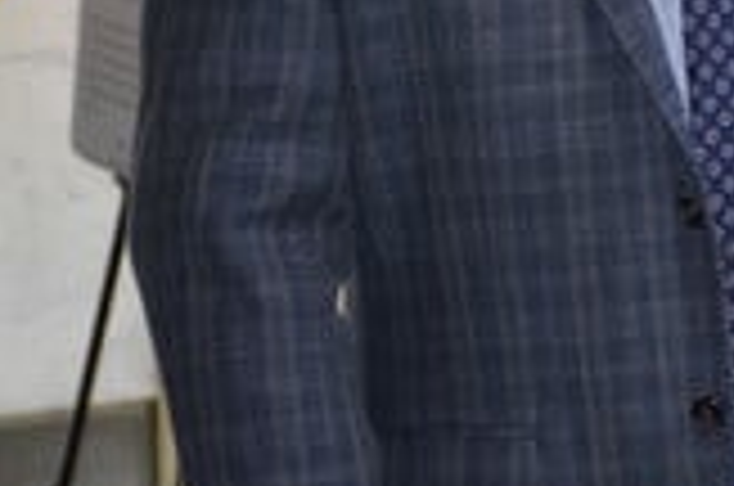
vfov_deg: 4.6
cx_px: 1279
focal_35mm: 294
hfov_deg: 6.9
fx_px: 5983
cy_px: -180
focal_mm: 56
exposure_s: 1/60
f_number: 4.8
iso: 800
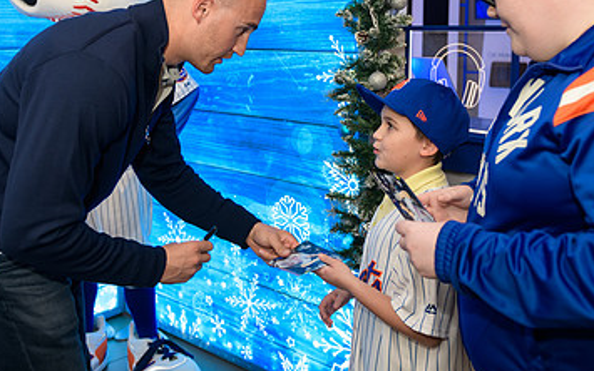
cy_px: 103
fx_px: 648
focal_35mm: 40
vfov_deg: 31.6
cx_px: 303
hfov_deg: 49.3
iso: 400
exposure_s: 1/125
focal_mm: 24
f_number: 3.2
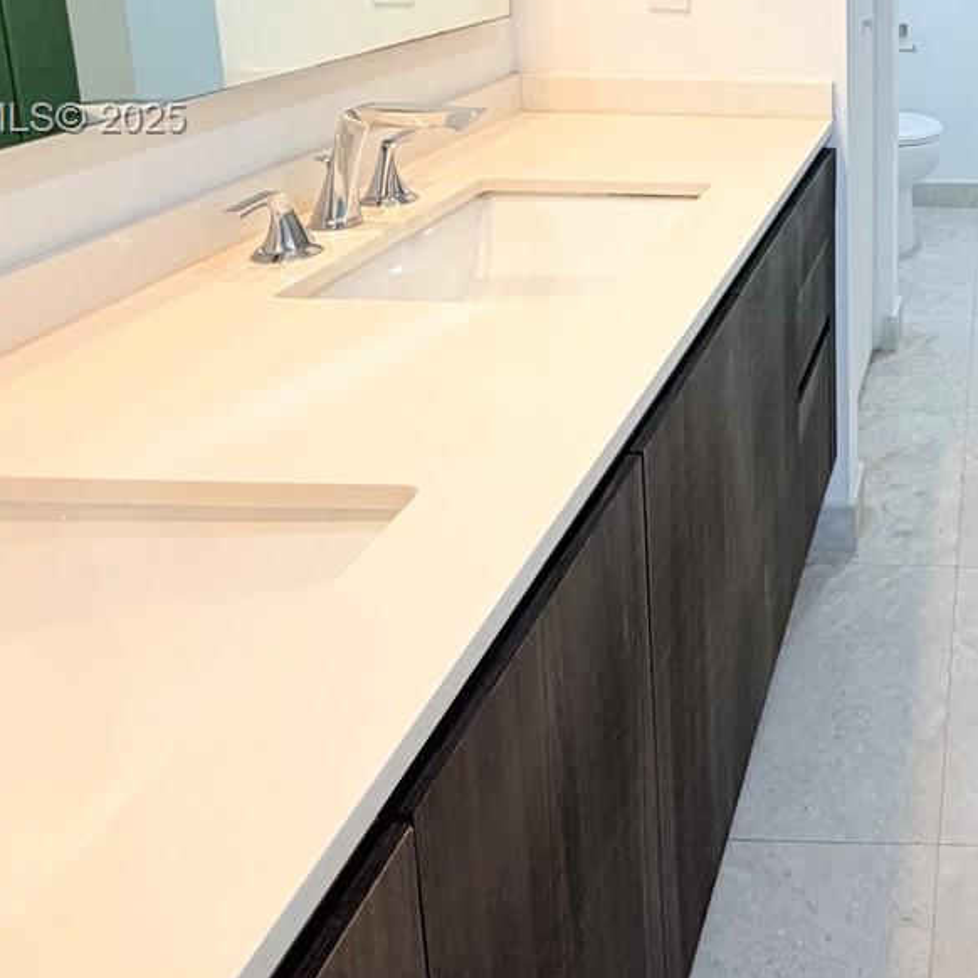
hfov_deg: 41.3
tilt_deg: -11.9
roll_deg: -0.9
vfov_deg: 44.6
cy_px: 121
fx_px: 1087
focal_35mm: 34
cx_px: 1007
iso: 250
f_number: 2.2
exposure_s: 1/120
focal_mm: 2.22
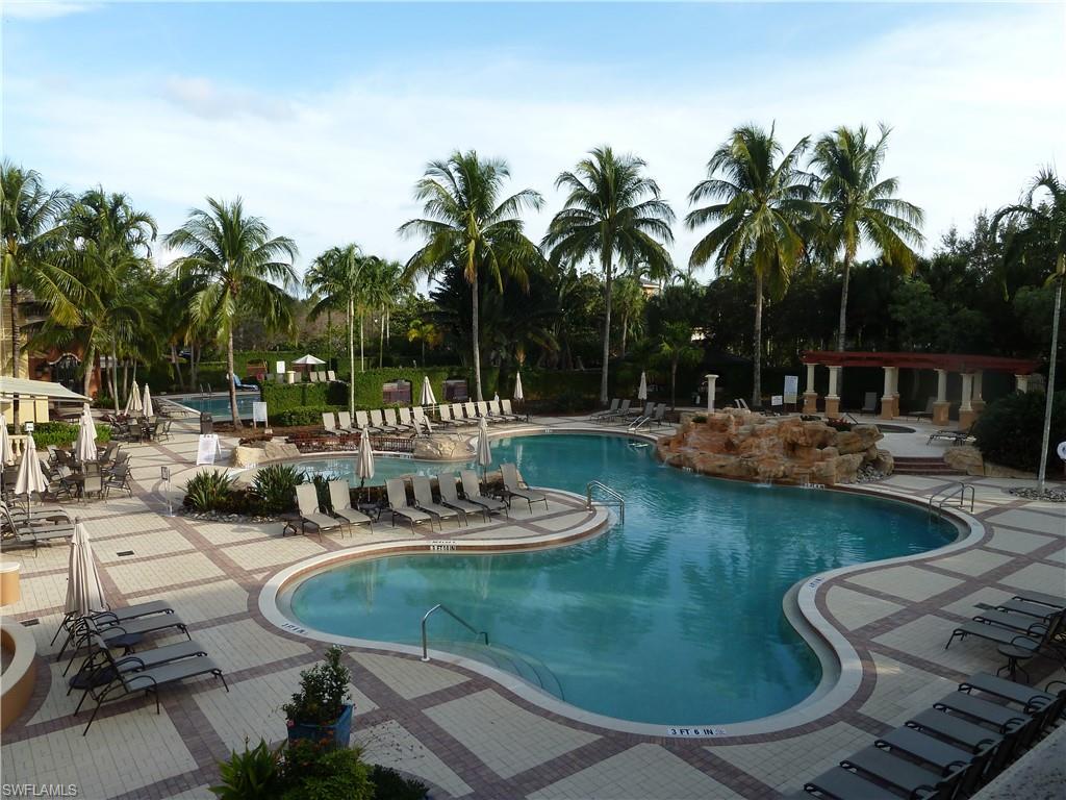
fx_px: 770
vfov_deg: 54.9
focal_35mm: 25
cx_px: 533
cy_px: 400
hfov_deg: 69.4
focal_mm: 4.1
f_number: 4
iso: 80
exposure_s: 1/250
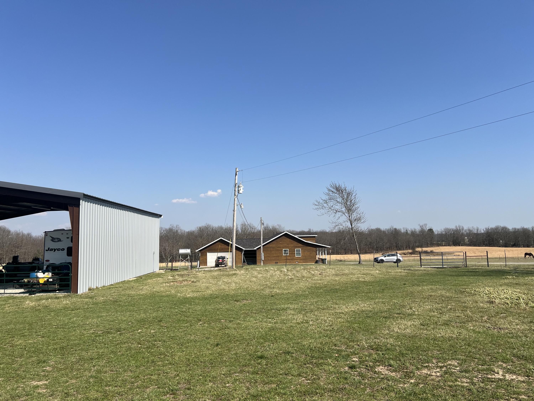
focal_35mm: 26
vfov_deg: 53.1
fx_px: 401
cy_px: 200
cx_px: 267
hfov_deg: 67.3
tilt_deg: +4.9
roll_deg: +1.6
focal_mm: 5.7
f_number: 1.5
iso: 50
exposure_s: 1/5587
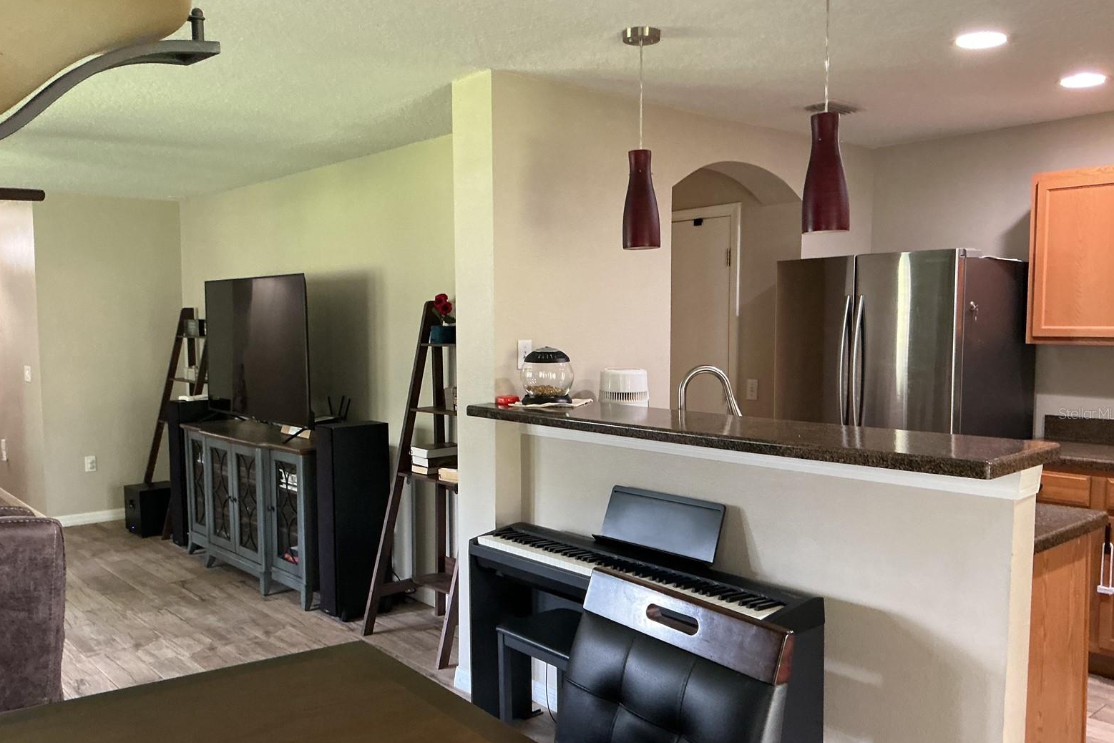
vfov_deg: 42.3
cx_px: 554
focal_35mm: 31
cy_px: 413
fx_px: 959
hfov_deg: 60.3
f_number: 1.8
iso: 200
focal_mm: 3
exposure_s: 1/40
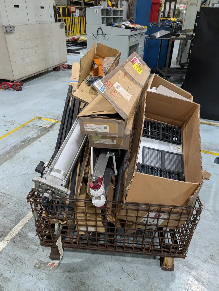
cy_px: 146
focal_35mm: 24
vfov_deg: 71.5
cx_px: 110
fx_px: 202
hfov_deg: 56.9
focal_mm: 6.9
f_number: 1.68
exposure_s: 1/253
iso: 997
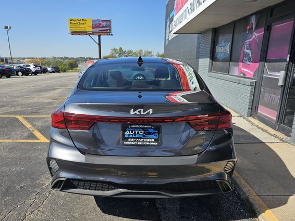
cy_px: 114
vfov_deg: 53.1
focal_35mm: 26
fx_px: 222
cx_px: 137
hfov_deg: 67.2
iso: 10
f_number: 1.7
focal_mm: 6.3
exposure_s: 1/648
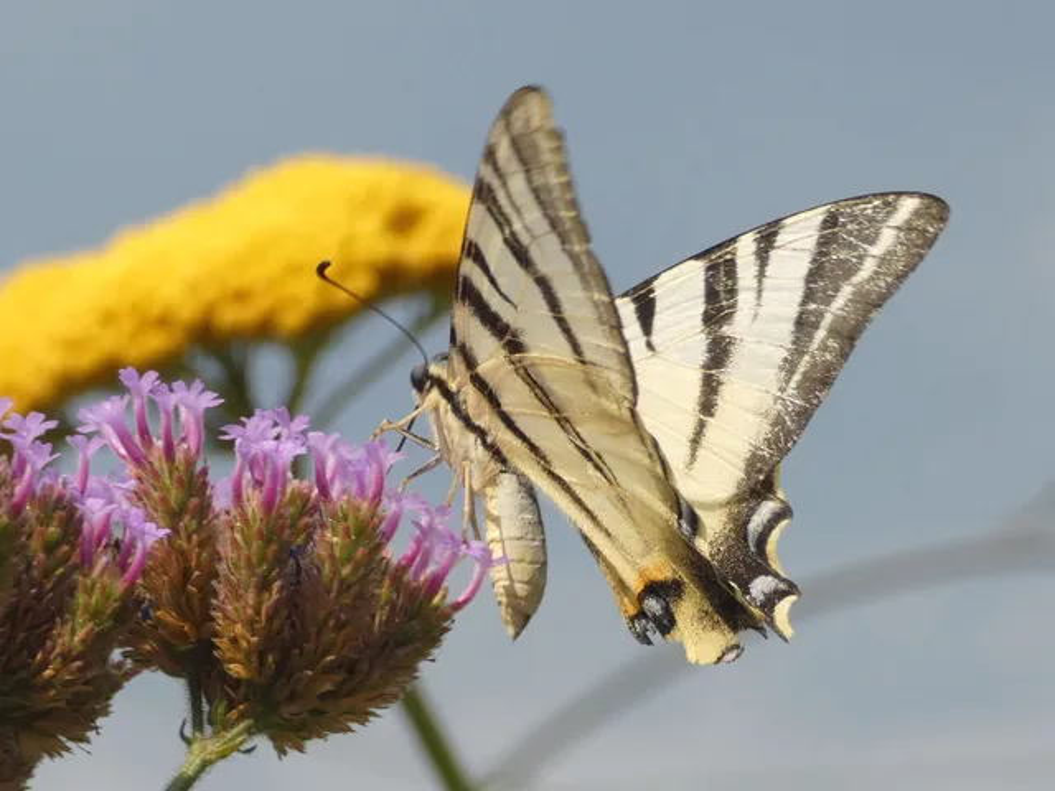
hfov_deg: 17.1
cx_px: 528
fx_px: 3505
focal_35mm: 115
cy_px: 396
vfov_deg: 12.9
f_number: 5
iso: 80
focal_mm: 20.5
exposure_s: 1/200
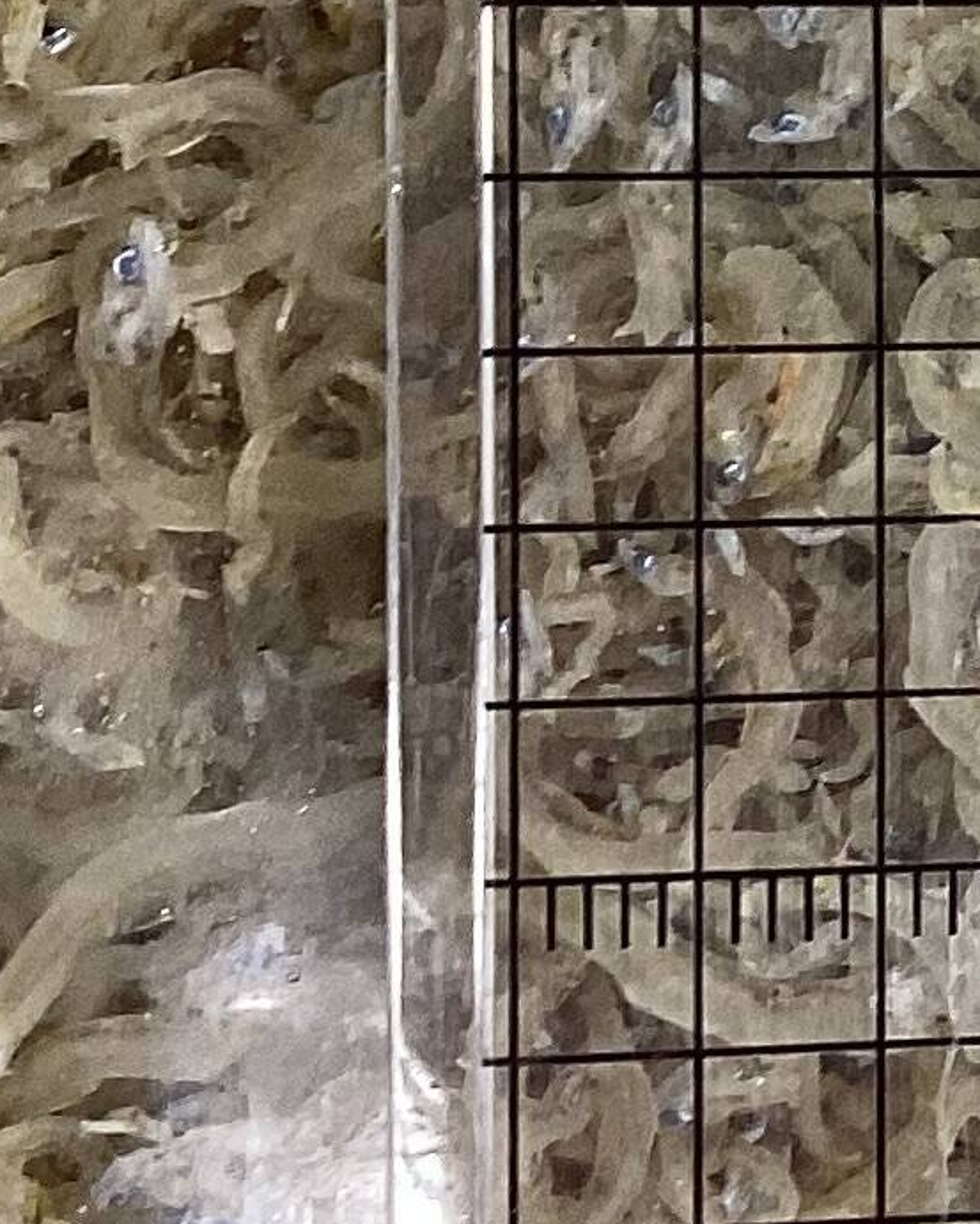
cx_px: 2033
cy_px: 103
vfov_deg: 13.3
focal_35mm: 143
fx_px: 5183
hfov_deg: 9.9
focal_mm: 3.3
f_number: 2.4
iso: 64
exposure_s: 1/60
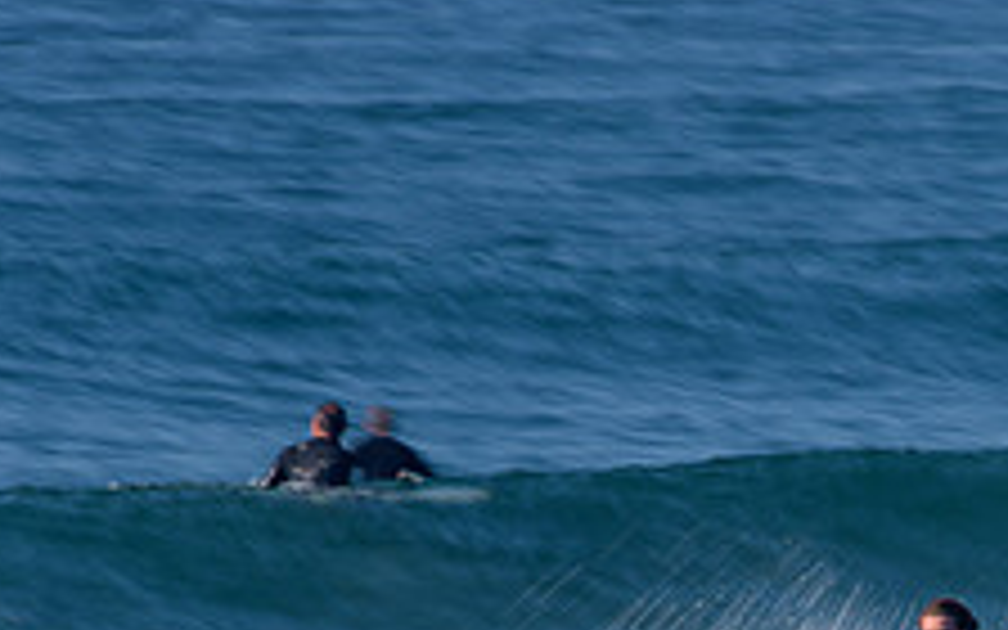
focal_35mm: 1318
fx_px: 36207
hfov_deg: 1.6
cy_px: 767
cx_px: 981
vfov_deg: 1.0
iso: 31
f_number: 14
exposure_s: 1/13
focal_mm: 500
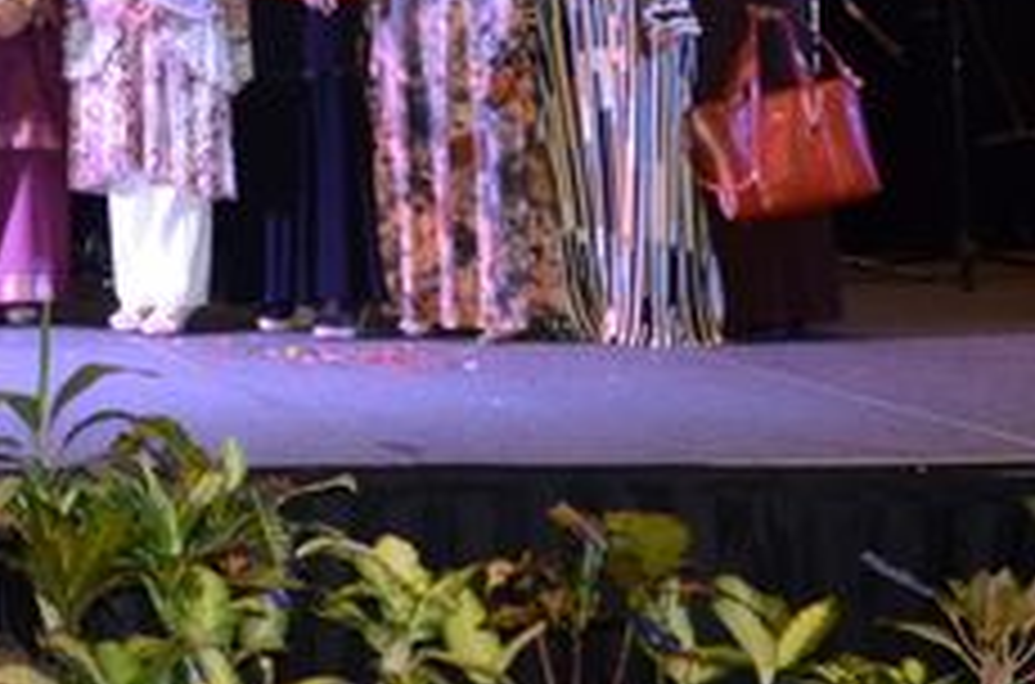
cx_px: -544
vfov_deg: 14.4
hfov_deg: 19.8
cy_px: -315
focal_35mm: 89
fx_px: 2544
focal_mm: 17
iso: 1600
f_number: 5
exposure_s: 1/80
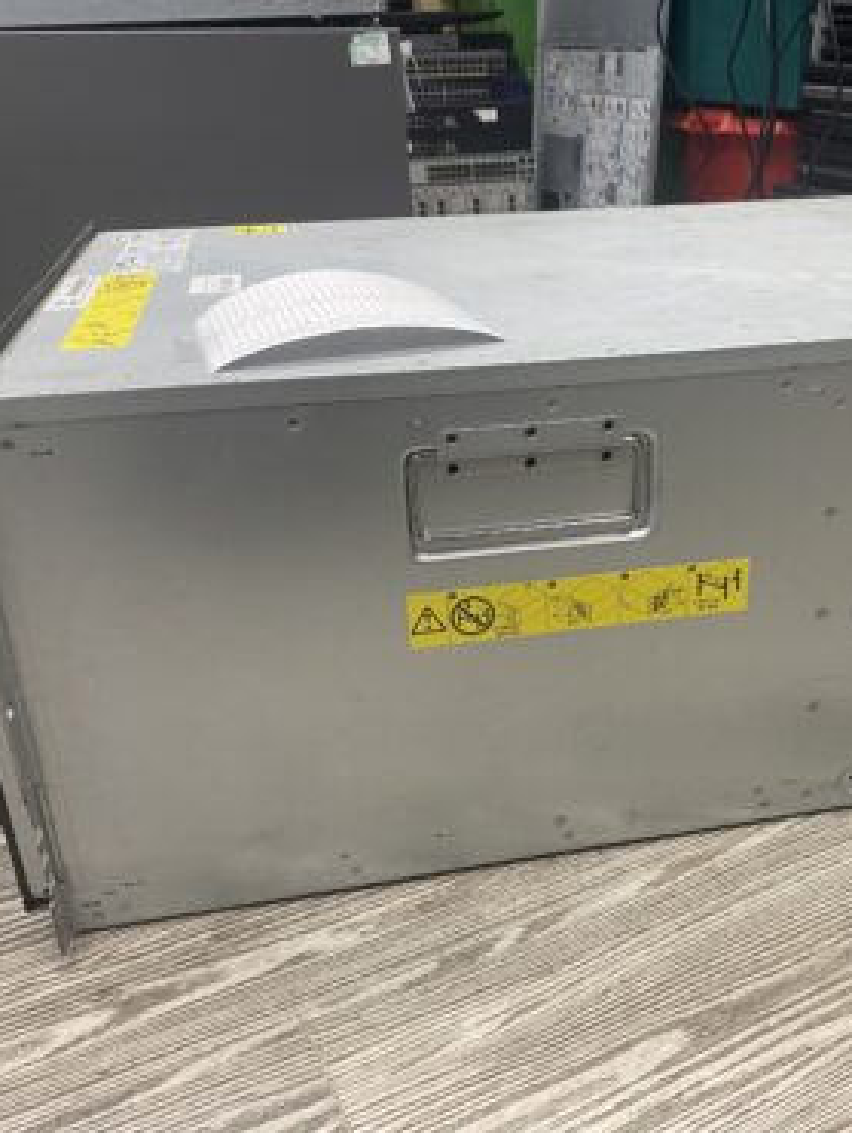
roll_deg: +1.0
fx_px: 1147
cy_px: 566
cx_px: 608
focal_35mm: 35
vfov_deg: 52.6
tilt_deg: -25.9
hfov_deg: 40.0
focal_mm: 4.25
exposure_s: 1/50
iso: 80
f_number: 1.8
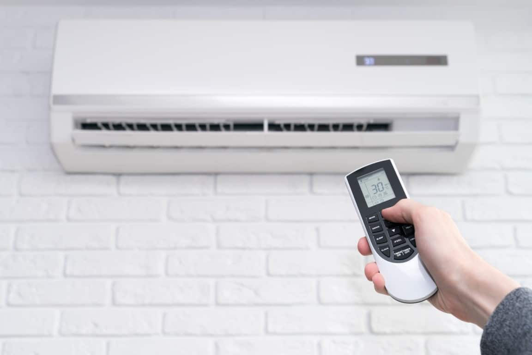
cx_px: 266
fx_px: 739
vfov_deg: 27.0
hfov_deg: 39.6
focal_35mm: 50
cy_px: 178
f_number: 6.3
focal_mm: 50
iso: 320
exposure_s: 1/100
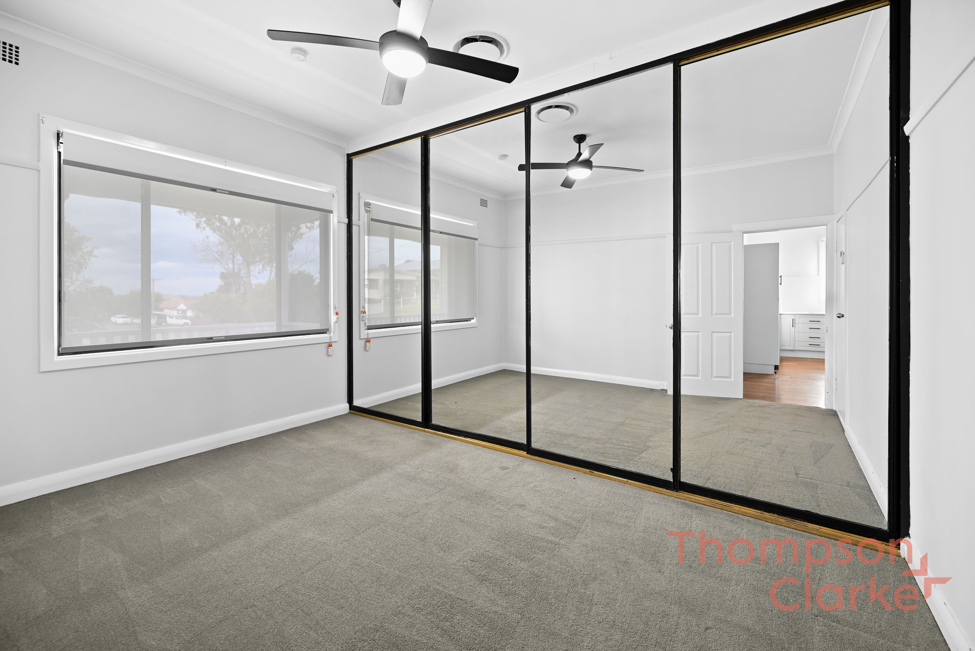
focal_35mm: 14
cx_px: 488
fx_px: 379
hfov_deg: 104.2
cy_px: 326
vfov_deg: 81.3
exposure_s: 1/2.5
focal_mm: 14
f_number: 4
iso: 100
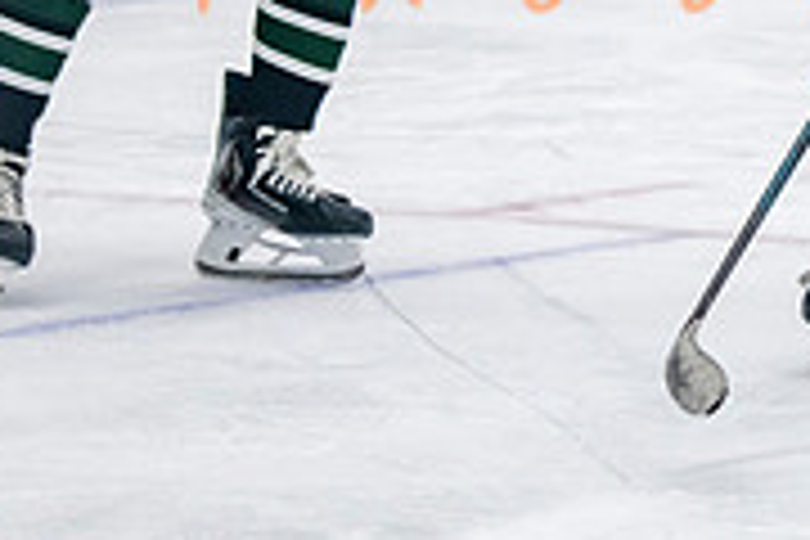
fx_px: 9157
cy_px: -102
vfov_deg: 3.4
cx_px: 959
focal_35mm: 407
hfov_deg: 5.0
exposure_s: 1/640
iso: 2000
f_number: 3.2
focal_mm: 105
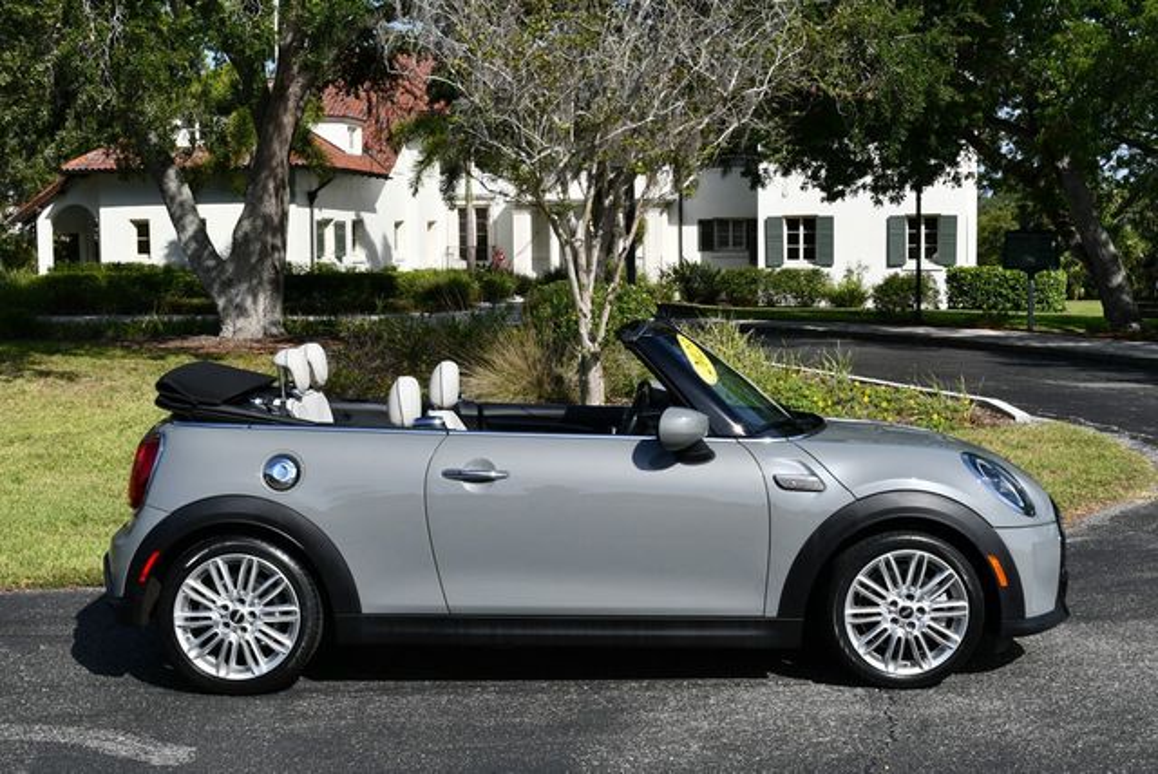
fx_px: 1674
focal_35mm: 52
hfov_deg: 38.2
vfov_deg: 26.0
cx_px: 579
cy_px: 387
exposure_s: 1/250
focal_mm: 26
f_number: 8
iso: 100
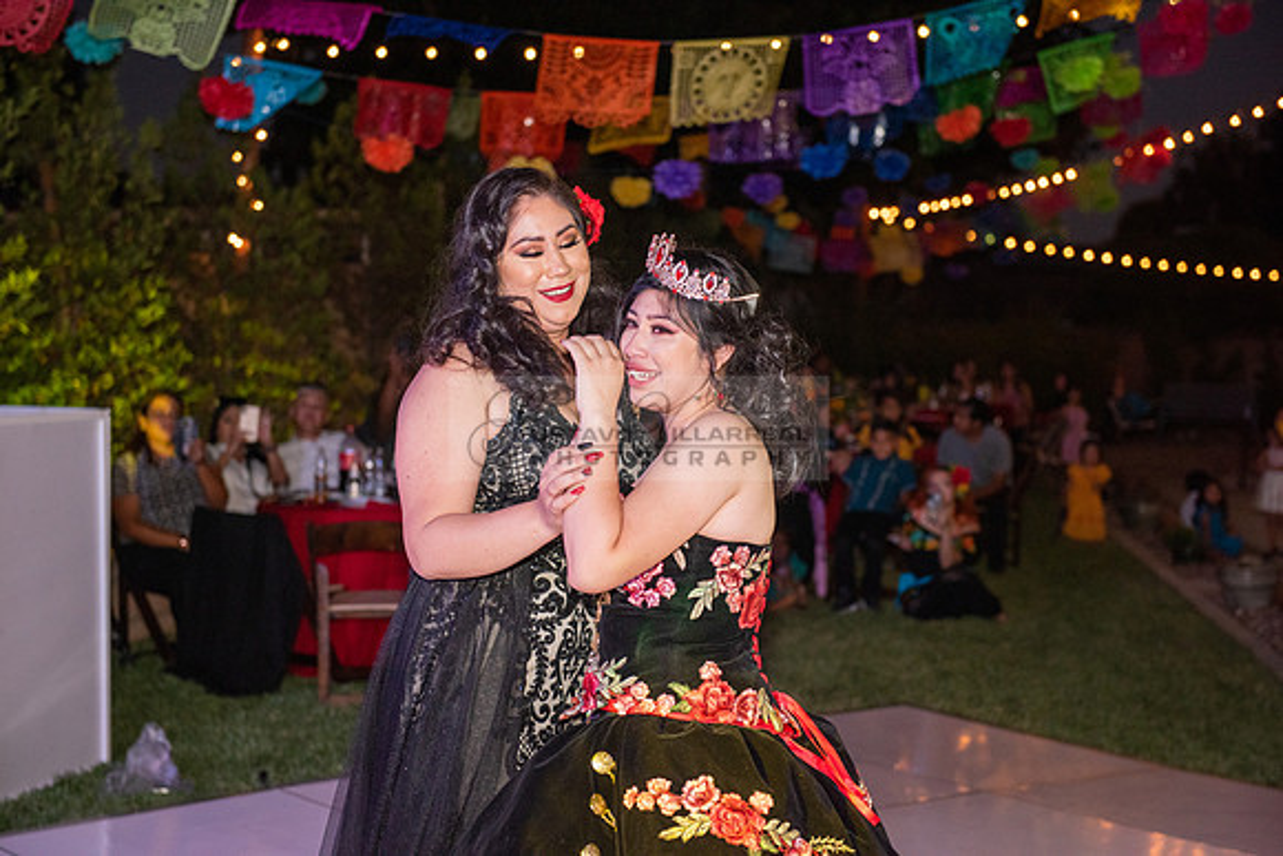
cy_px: 428
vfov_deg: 22.6
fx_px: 2139
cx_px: 642
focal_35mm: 60
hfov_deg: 33.4
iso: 1600
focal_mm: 60
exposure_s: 1/200
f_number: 4
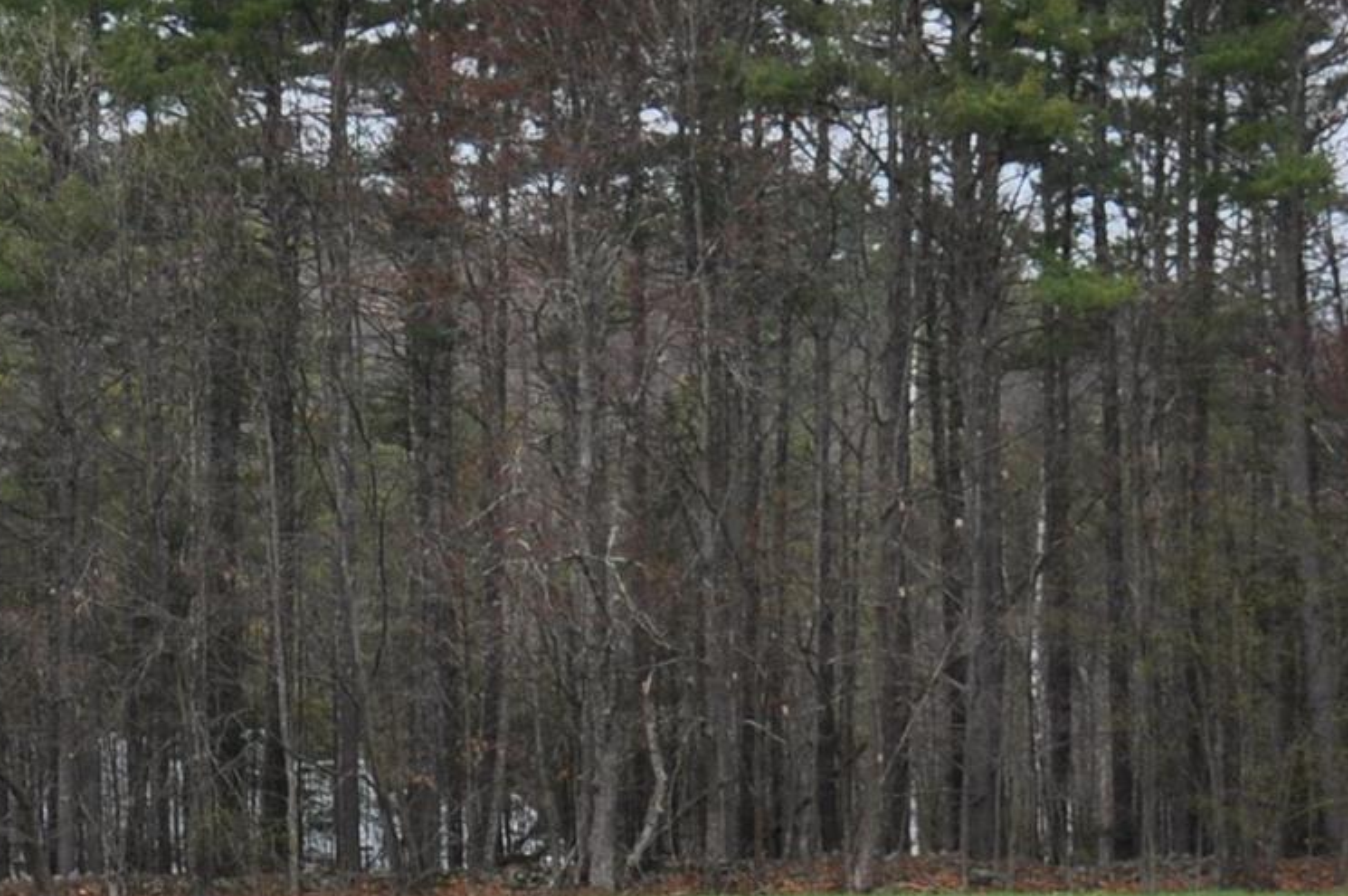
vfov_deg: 6.9
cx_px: 262
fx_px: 7406
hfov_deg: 10.4
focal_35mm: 198
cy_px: 773
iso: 250
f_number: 5.6
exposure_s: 1/125
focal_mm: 32
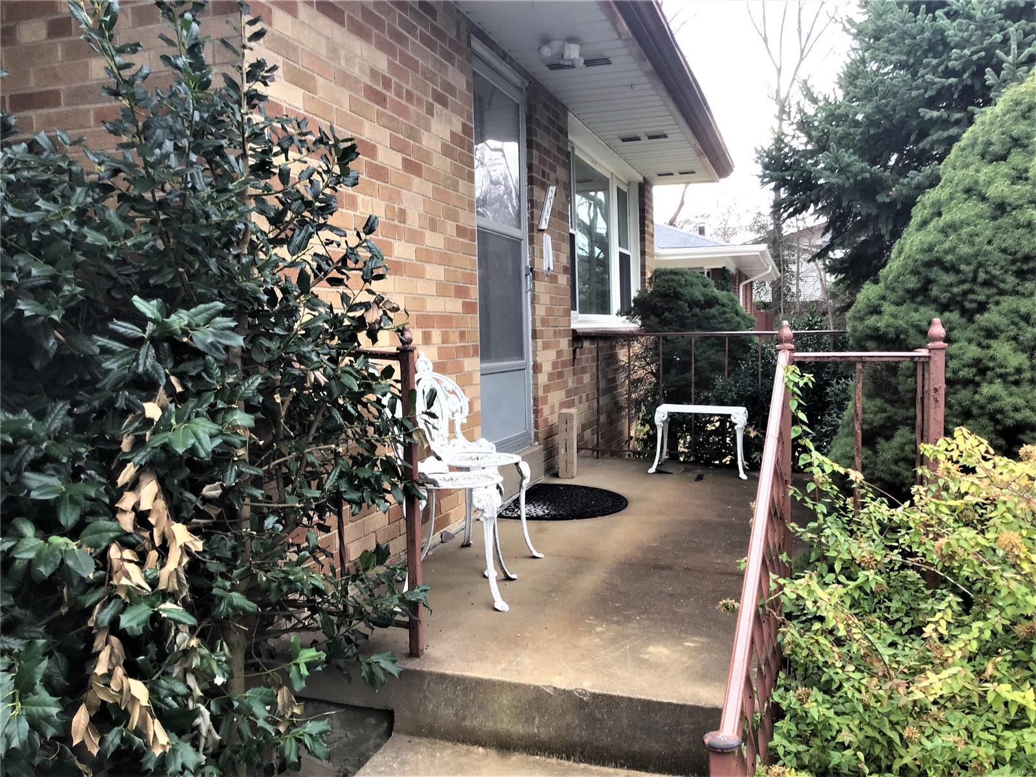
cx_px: 518
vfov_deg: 45.4
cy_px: 388
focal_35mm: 31
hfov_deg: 58.4
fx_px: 928
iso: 25
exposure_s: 1/120
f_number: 2.4
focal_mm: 3.3
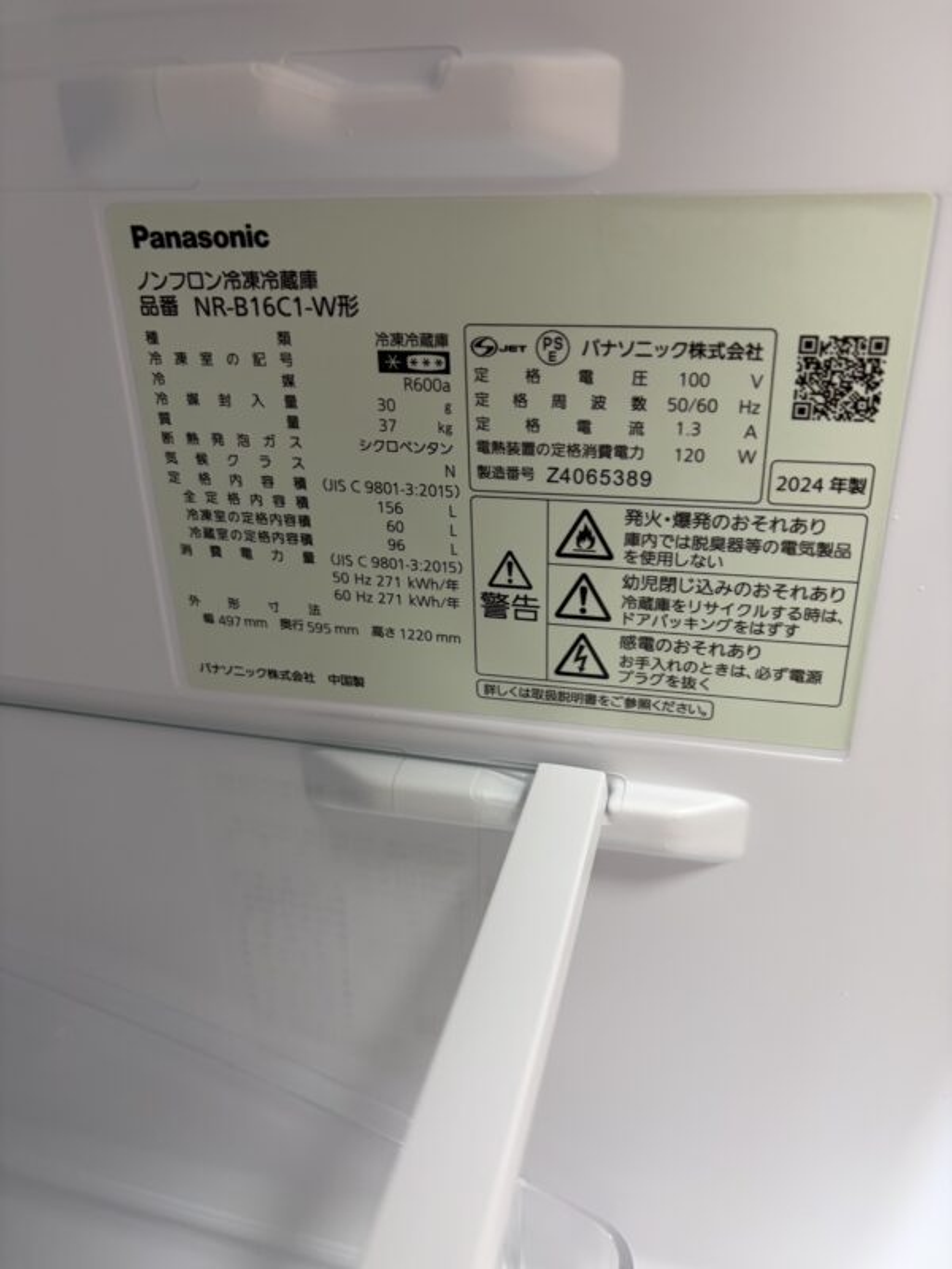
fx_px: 953
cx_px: 476
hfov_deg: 53.1
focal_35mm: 26
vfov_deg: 67.3
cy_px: 634
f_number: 1.6
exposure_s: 1/100
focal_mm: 5.96
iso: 80
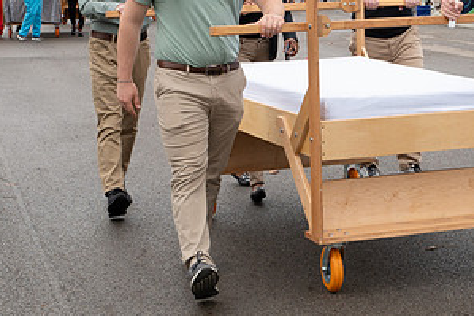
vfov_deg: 12.8
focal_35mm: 106
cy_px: 43
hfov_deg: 19.2
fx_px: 1395
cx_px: 355
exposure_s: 1/200
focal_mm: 42
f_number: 10
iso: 640
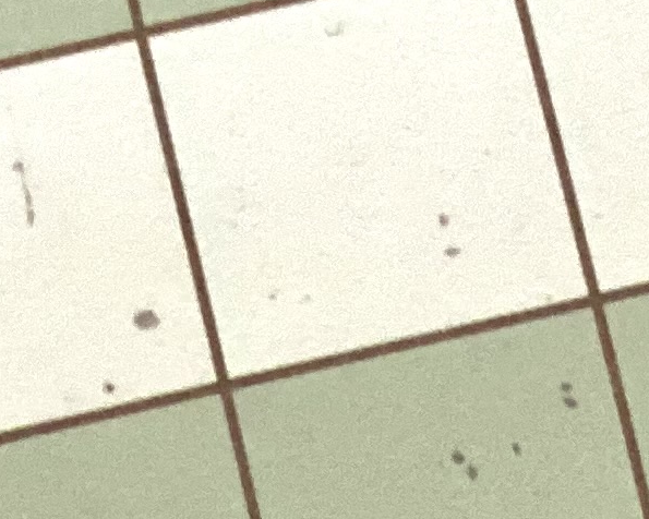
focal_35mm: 344
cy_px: 23
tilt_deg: -50.4
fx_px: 6608
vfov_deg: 4.5
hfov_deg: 5.6
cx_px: 146
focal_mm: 6
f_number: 2
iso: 125
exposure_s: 1/50
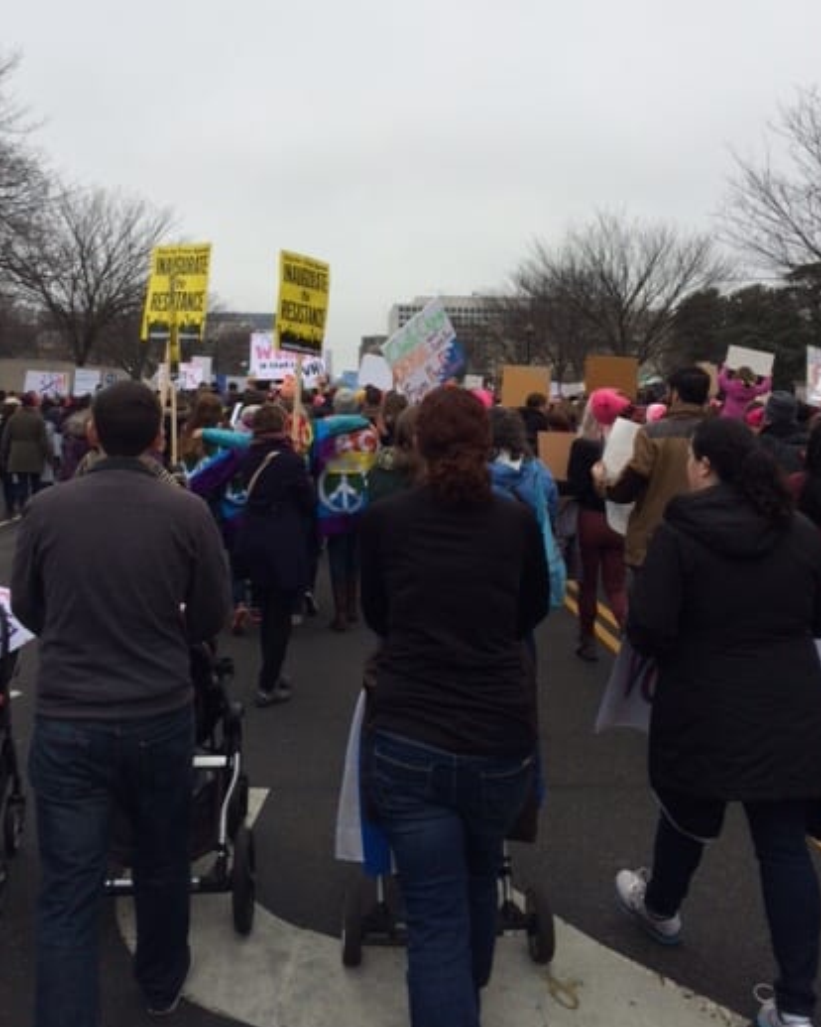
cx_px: 393
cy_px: 406
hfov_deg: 42.2
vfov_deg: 51.2
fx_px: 1064
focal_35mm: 35
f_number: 2.2
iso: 32
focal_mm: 4.15
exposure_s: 1/471
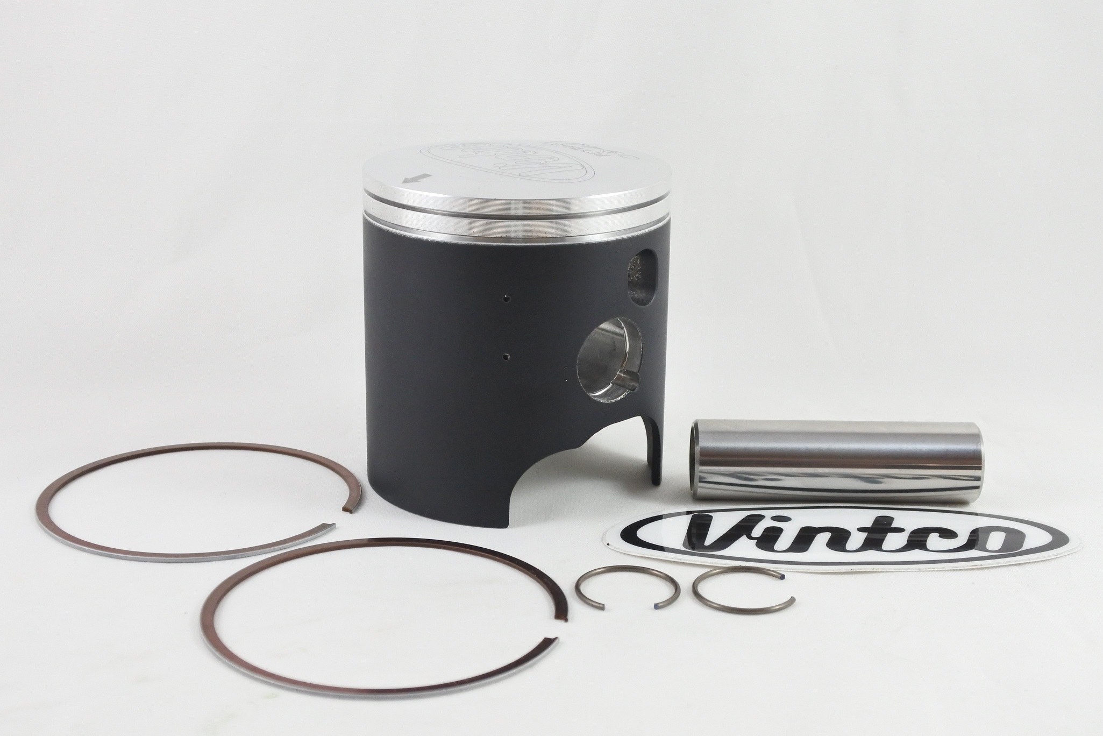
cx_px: 552
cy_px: 368
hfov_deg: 45.4
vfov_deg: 31.2
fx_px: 1318
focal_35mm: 43
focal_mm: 16.1
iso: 560
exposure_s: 1/125
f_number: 4.5
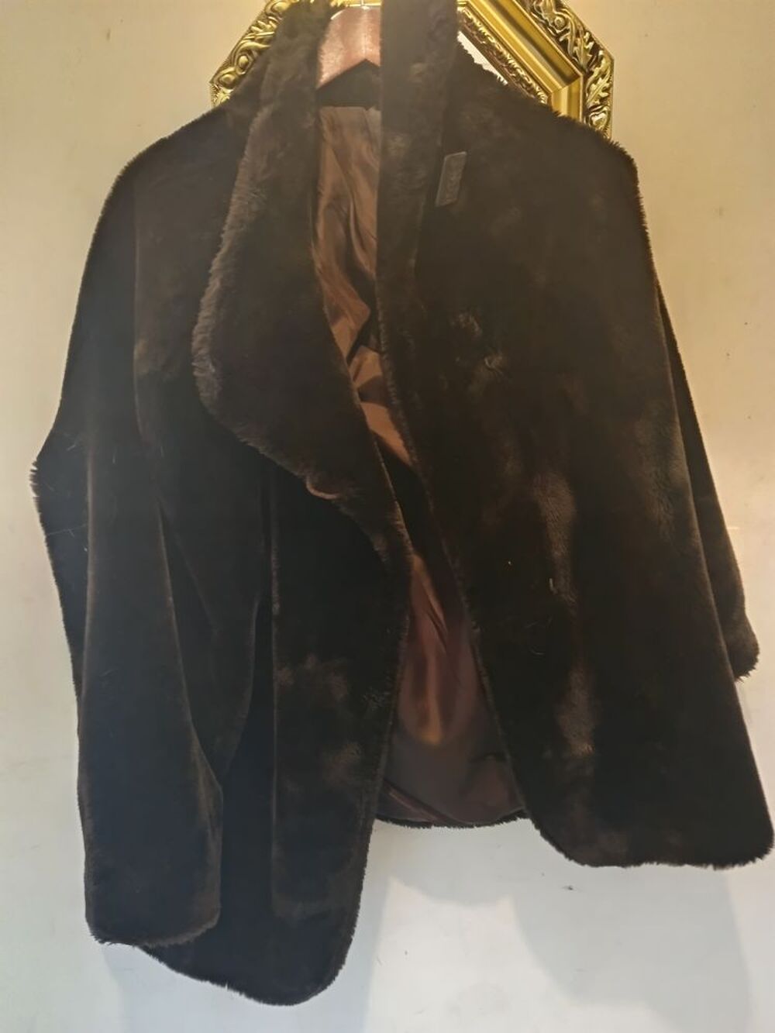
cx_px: 388
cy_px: 516
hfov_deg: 56.8
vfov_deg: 71.6
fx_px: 716
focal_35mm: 24
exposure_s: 1/20
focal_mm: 5.31
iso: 1951
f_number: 1.7
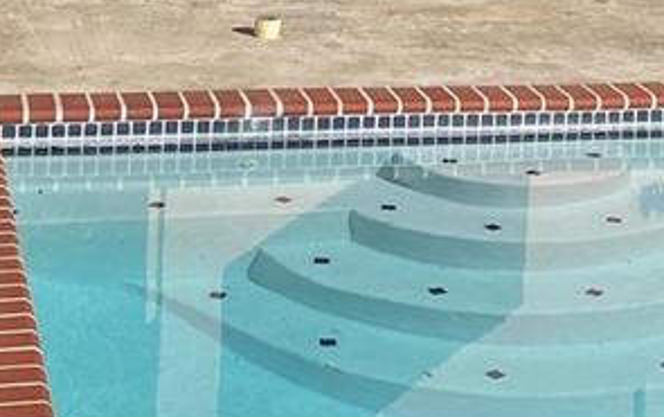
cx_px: 488
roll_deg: -3.0
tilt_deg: -1.7
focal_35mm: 112
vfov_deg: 10.8
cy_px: -383
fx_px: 2029
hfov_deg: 18.5
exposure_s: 1/6579
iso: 32
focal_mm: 5.1
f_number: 1.6
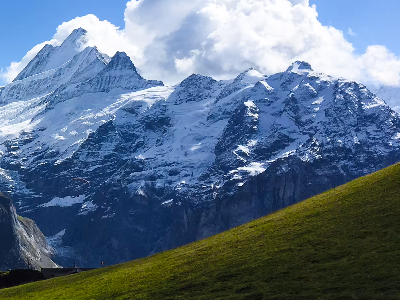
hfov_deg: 23.9
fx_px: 843
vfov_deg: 20.1
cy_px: 99
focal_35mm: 73
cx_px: -102
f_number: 2.2
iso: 25
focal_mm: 4.15
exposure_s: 1/3700
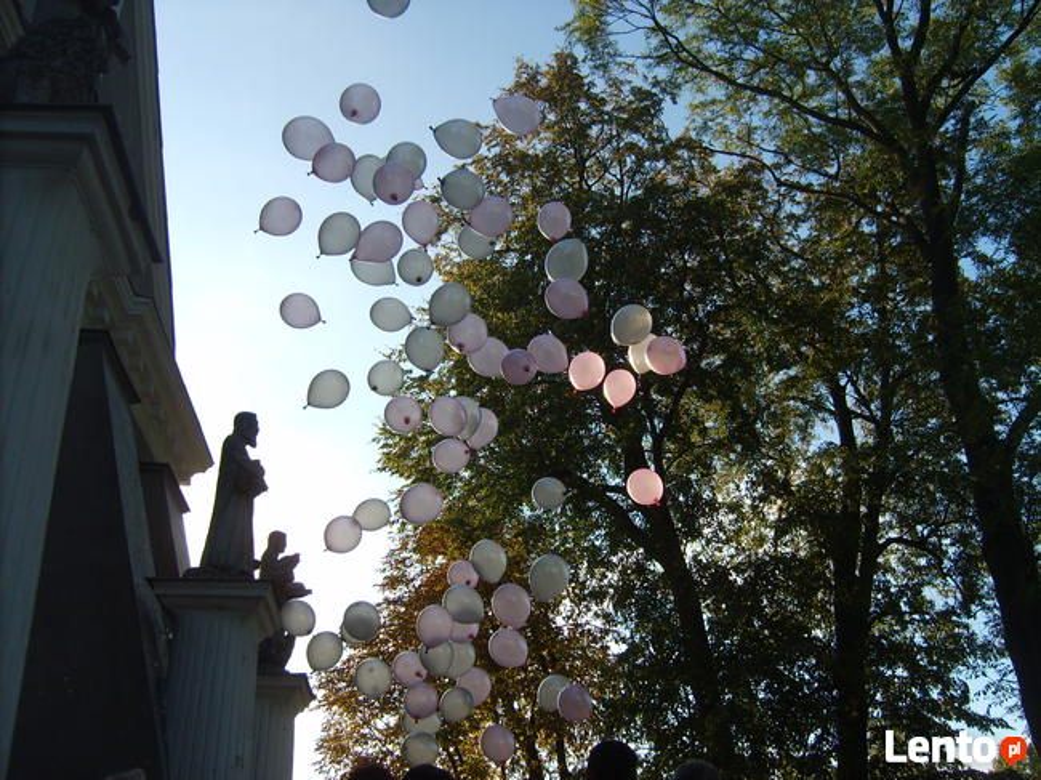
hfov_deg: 52.6
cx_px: 520
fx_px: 1052
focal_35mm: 35
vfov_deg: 40.7
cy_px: 390
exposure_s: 1/750
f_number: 2.8
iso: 50
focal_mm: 5.8
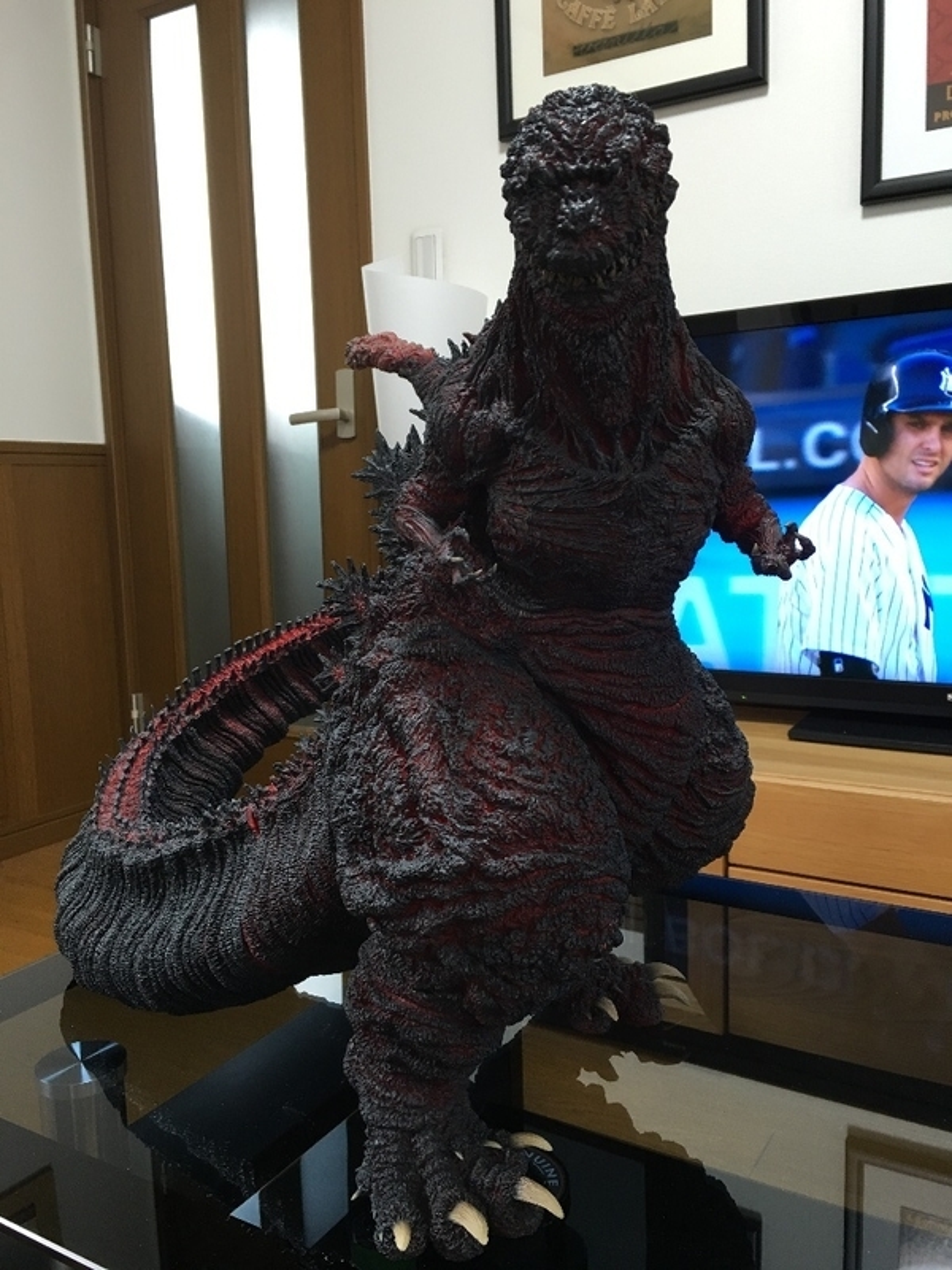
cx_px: 476
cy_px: 635
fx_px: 1063
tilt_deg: -7.4
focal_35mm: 29
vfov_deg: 61.7
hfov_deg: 48.2
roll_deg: +2.1
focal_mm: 4.15
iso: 40
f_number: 2.2
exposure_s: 1/15
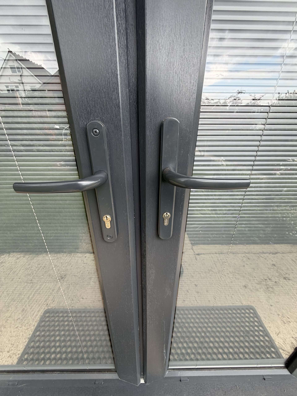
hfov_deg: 85.7
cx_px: 148
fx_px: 160
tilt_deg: -27.3
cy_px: 198
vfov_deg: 102.1
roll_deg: +0.7
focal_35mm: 14
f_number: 2.2
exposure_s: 1/121
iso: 80
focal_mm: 2.22
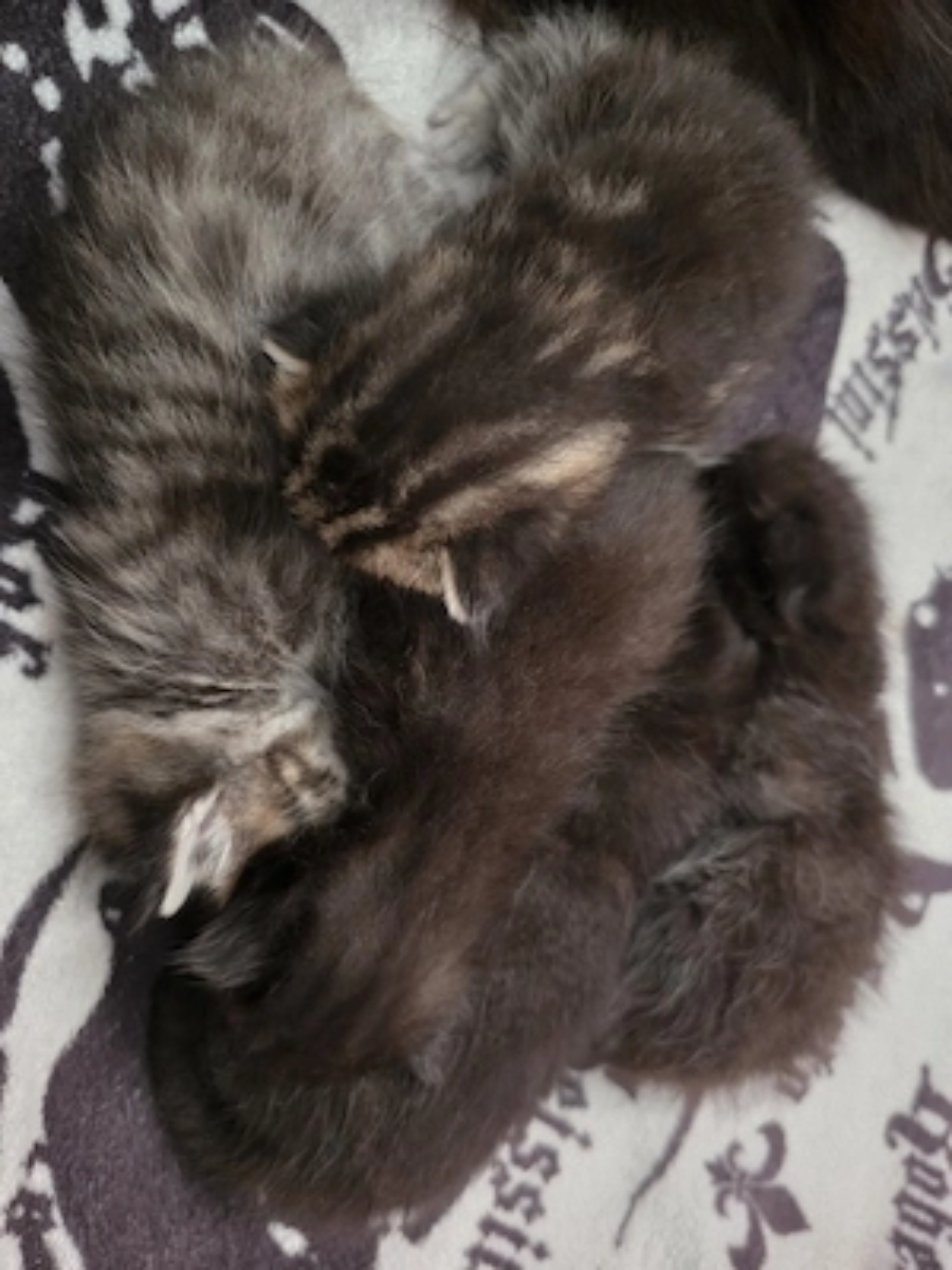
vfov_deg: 73.9
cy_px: 635
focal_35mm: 23
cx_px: 476
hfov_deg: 58.9
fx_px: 843
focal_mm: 6.3
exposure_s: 1/16.7
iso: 1250
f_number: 1.7
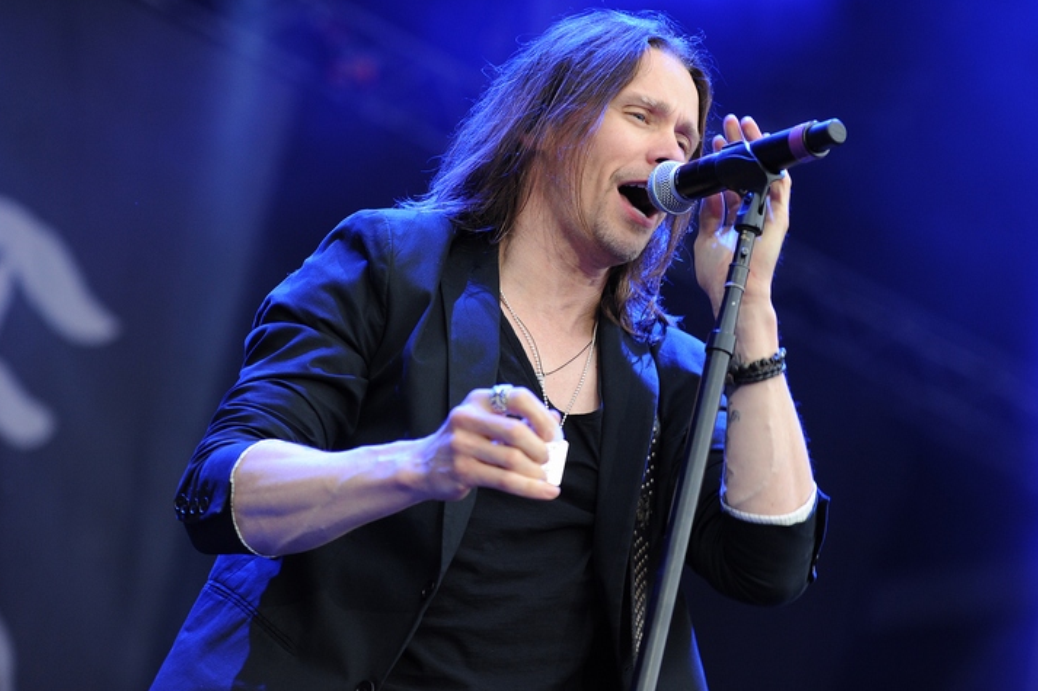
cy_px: 344
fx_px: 3257
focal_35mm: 113
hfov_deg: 18.1
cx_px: 517
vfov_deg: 12.1
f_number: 3.5
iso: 1000
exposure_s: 1/200
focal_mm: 112
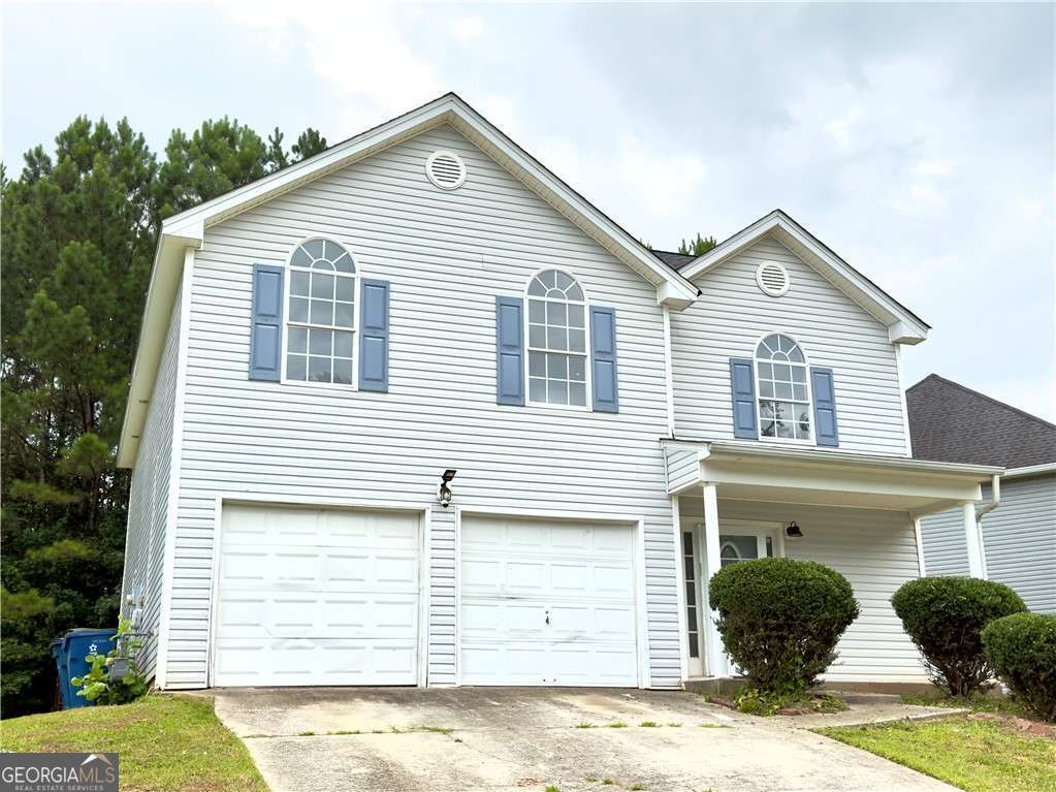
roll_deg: +0.7
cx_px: 528
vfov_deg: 35.1
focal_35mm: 41
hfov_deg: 45.8
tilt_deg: +16.0
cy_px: 396
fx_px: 1251
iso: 80
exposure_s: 1/4739
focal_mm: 6.76
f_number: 1.78
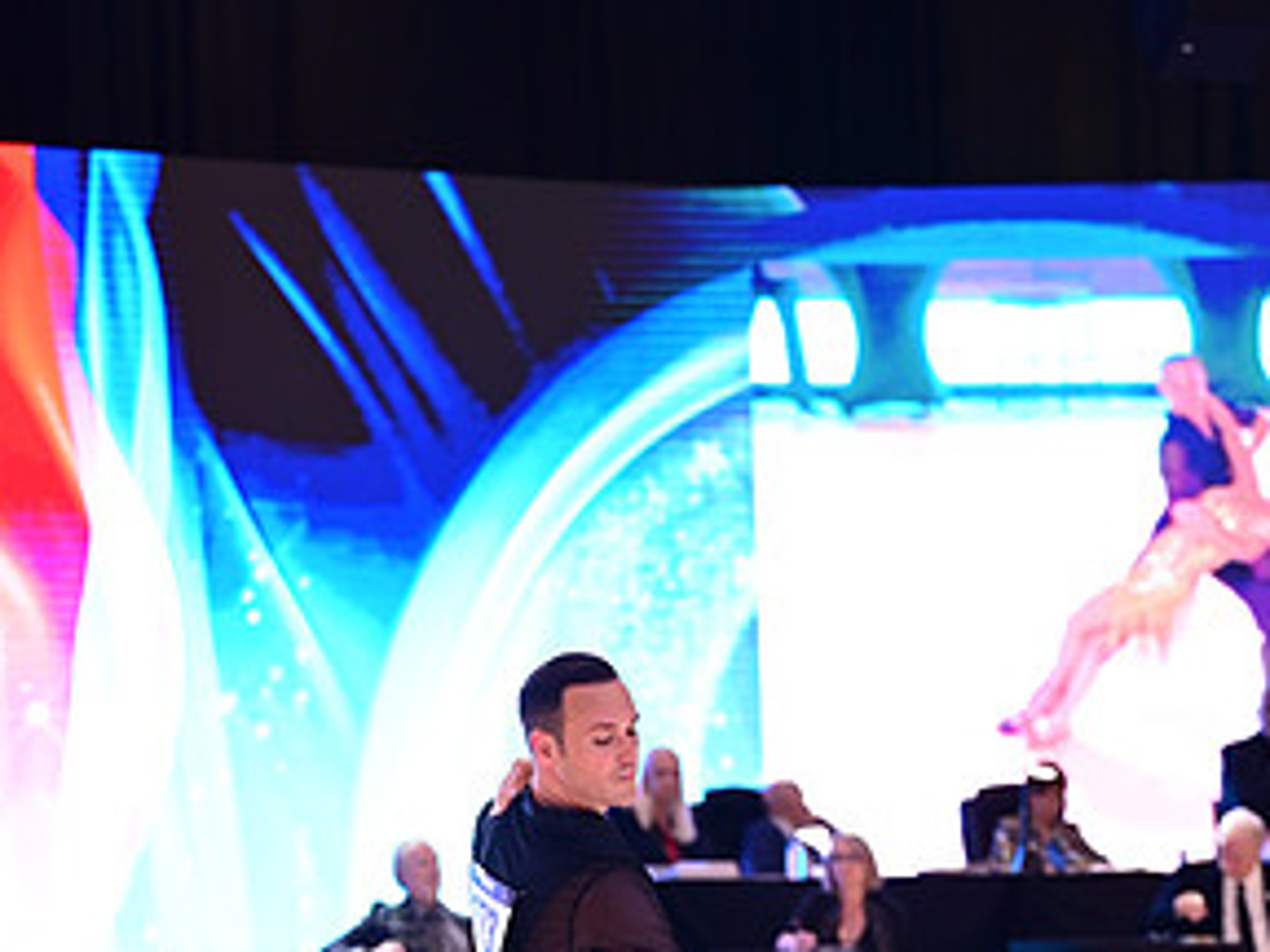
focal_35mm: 180
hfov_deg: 11.0
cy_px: 1168
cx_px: 648
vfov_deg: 8.2
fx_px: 6604
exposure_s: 1/320
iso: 2000
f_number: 2.8
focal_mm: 93
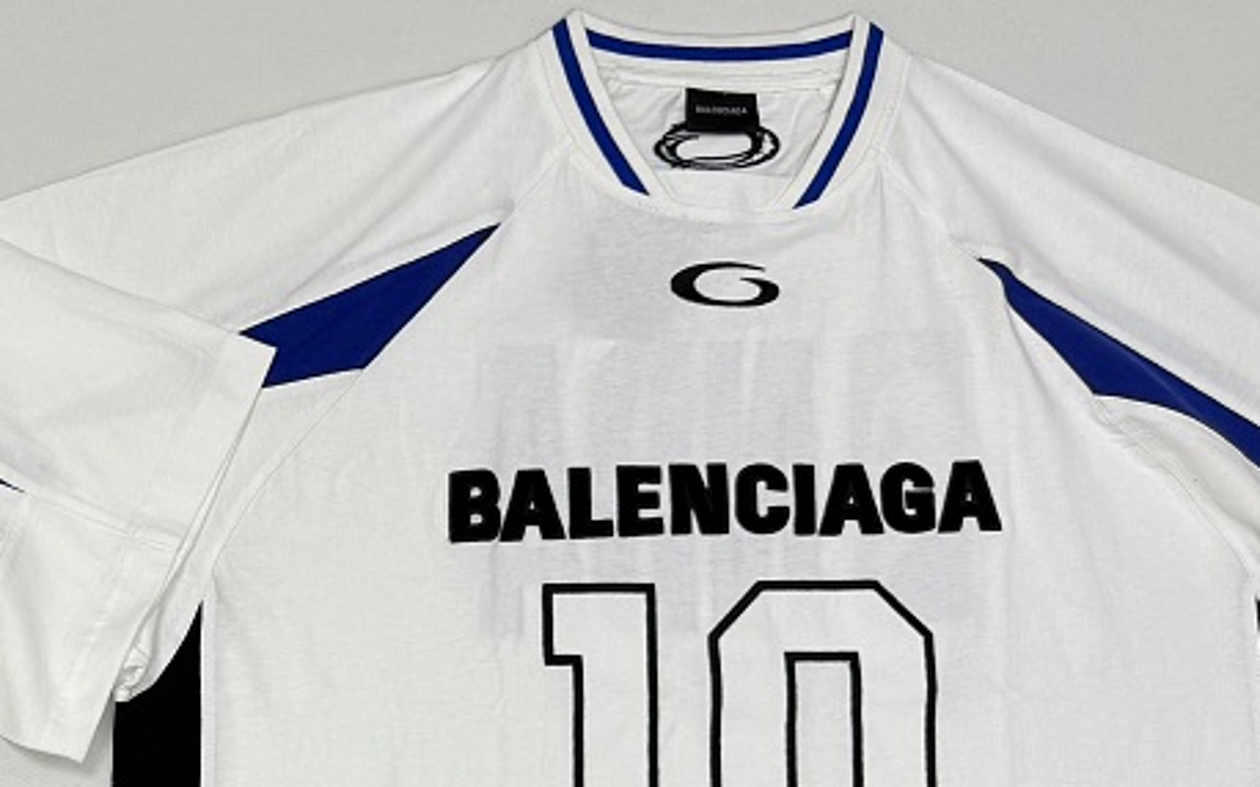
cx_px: -36
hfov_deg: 31.2
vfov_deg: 20.8
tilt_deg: -84.5
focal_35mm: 60
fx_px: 2060
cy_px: 823
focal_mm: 6.76
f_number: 1.78
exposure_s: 1/100
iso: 100
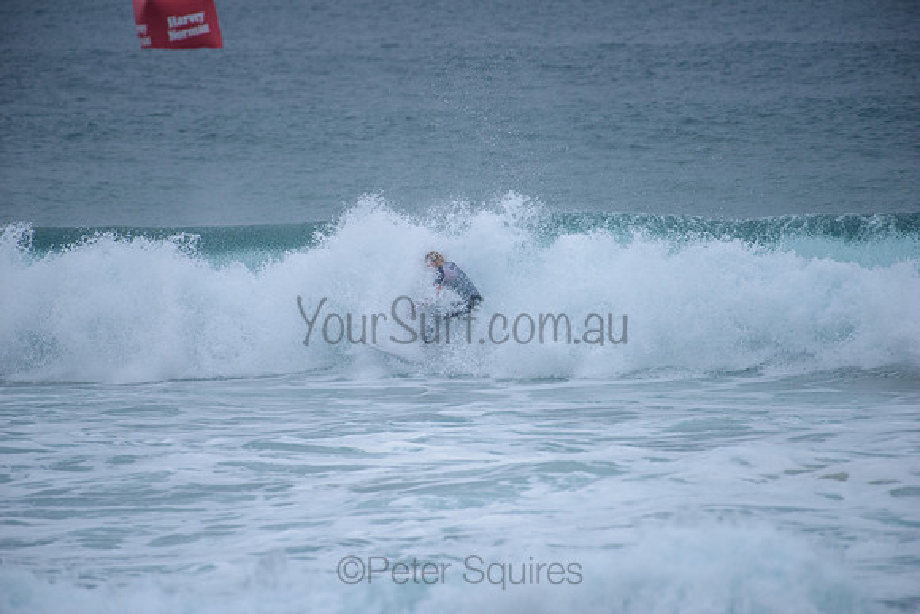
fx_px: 12780
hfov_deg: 4.1
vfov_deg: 2.8
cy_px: 307
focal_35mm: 500
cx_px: 460
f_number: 5.6
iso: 280
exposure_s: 1/2000
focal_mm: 500
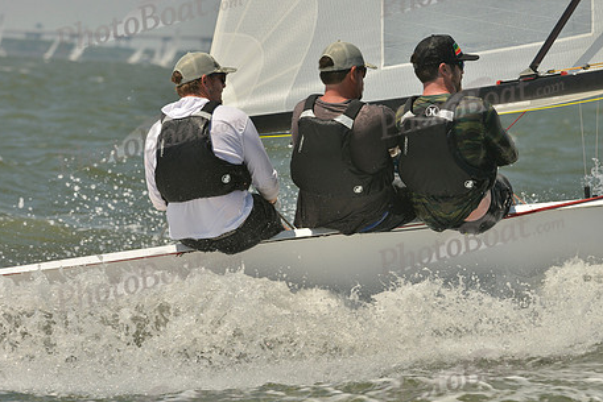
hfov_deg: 8.1
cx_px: 311
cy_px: 192
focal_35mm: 254
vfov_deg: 5.4
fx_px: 4256
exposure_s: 1/1250
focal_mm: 200
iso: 280
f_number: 9
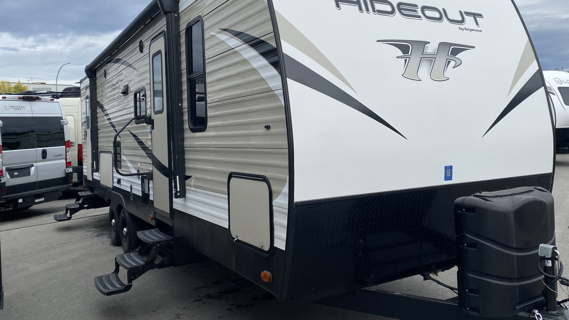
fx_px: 483
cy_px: 132
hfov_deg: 60.8
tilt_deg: +0.4
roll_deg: +1.8
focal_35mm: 32
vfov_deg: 36.6
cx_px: 319
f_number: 1.8
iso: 32
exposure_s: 1/3300
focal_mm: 4.25
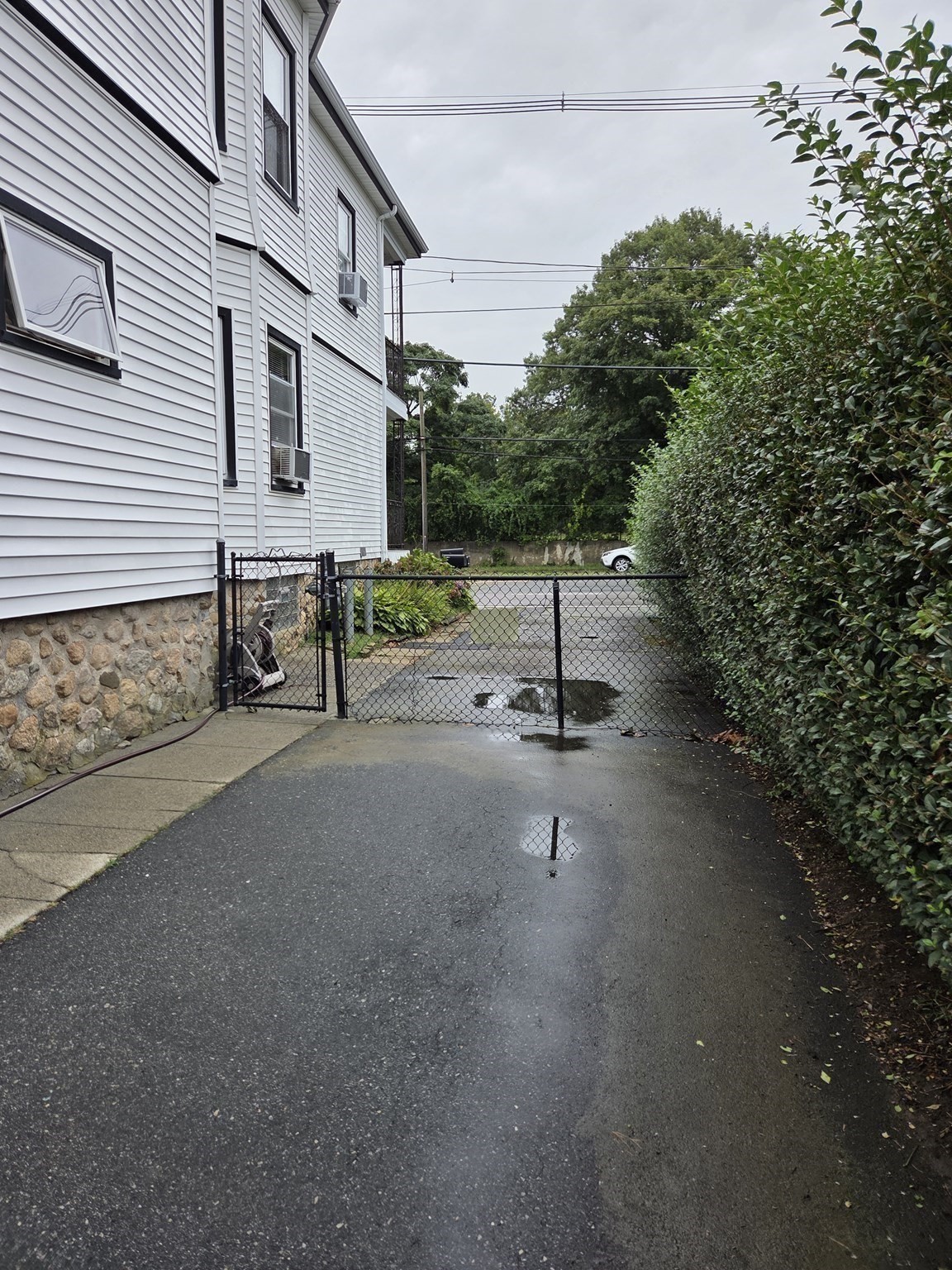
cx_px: 476
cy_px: 635
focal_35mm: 23
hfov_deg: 58.9
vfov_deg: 73.9
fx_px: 843
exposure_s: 1/724
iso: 80
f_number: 1.8
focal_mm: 5.4
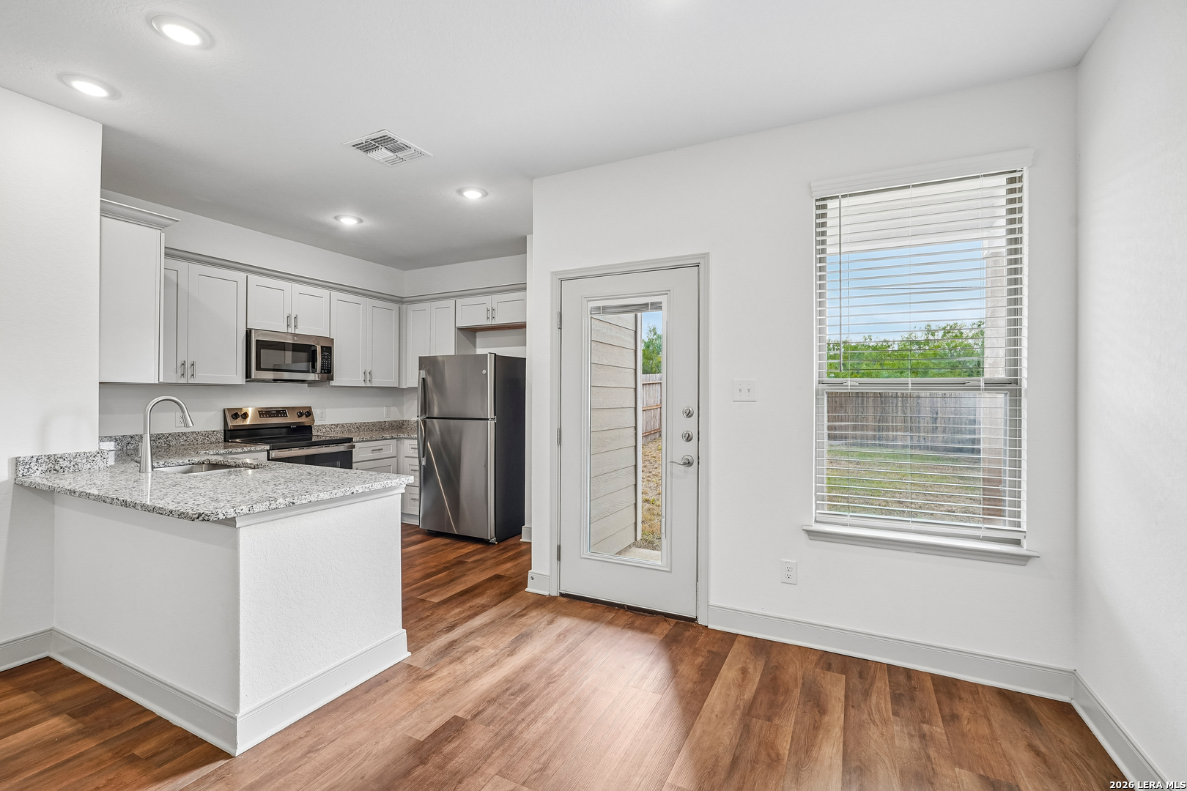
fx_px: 528
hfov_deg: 96.7
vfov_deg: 73.7
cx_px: 594
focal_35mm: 16
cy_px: 396
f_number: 8
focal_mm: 16
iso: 250
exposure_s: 1/30
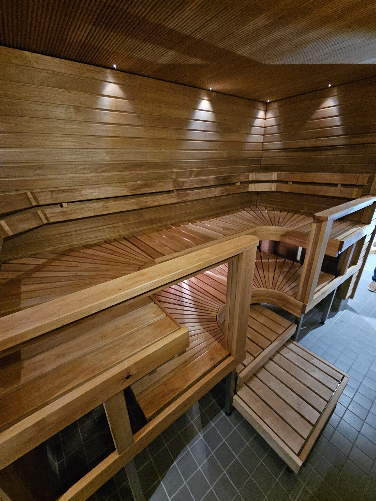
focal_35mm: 13
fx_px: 188
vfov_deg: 106.2
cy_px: 250
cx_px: 188
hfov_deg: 89.9
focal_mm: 2.2
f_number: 2.2
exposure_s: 1/25
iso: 1250
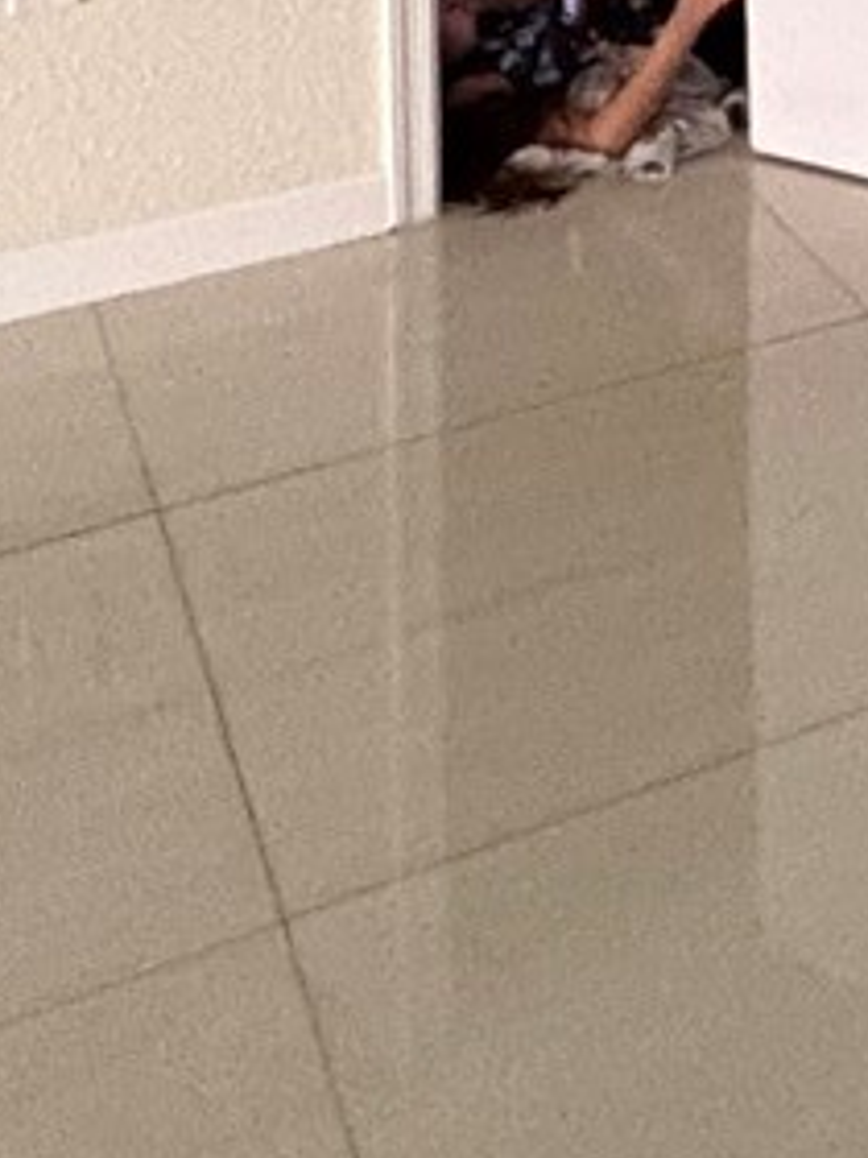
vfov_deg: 19.1
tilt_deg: +0.2
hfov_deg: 15.9
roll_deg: +0.5
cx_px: 1525
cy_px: -873
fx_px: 2675
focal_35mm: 80
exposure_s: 1/58
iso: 1000
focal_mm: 2.22
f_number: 2.2
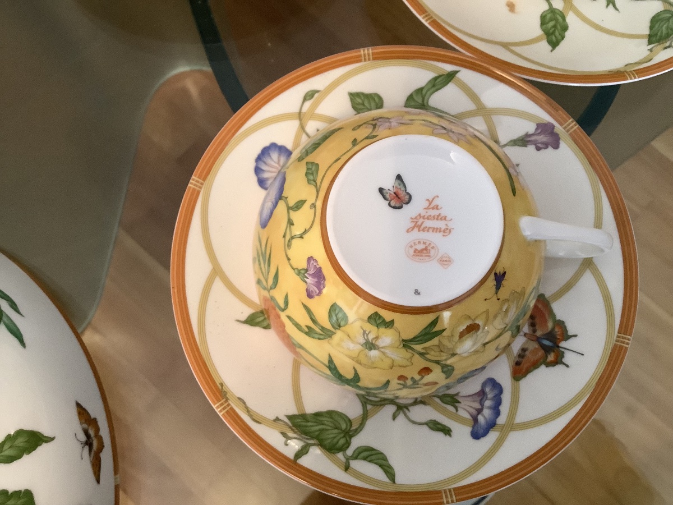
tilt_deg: -79.4
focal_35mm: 31
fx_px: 603
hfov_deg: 58.4
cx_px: 336
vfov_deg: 45.4
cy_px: 252
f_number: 2.4
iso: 250
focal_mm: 3.3
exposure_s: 1/50
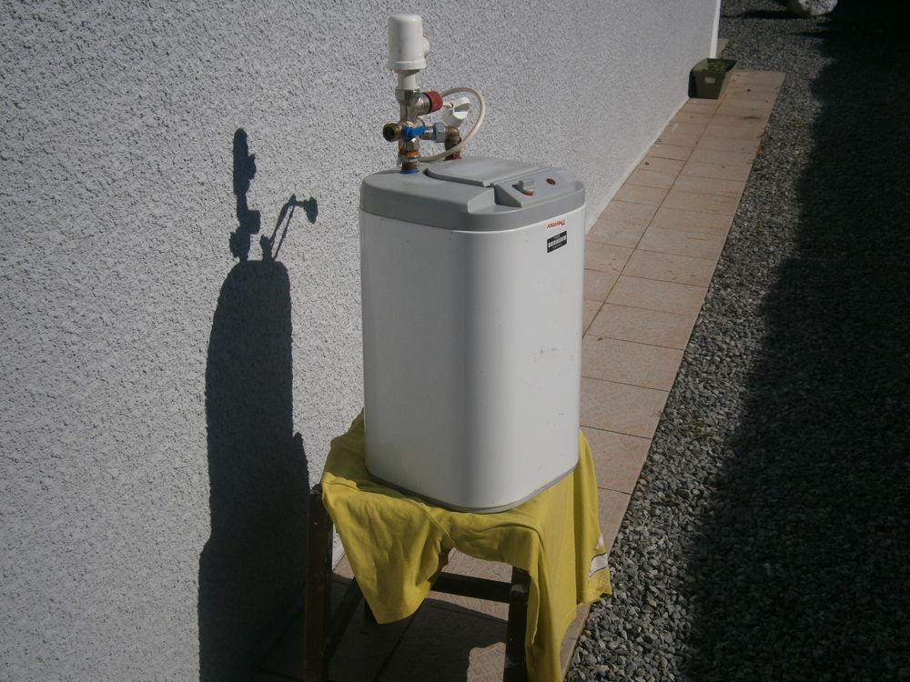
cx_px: 455
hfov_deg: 40.4
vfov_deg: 30.9
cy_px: 341
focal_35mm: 47
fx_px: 1236
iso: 80
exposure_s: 1/500
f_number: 9.7
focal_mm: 8.3
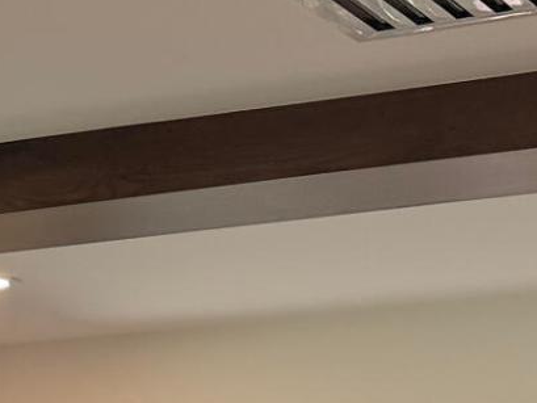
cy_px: 1120
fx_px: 2622
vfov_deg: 7.8
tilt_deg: -9.5
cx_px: -427
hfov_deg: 10.9
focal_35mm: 169
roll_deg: -1.2
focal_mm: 6.76
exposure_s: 1/190
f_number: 1.78
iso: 100
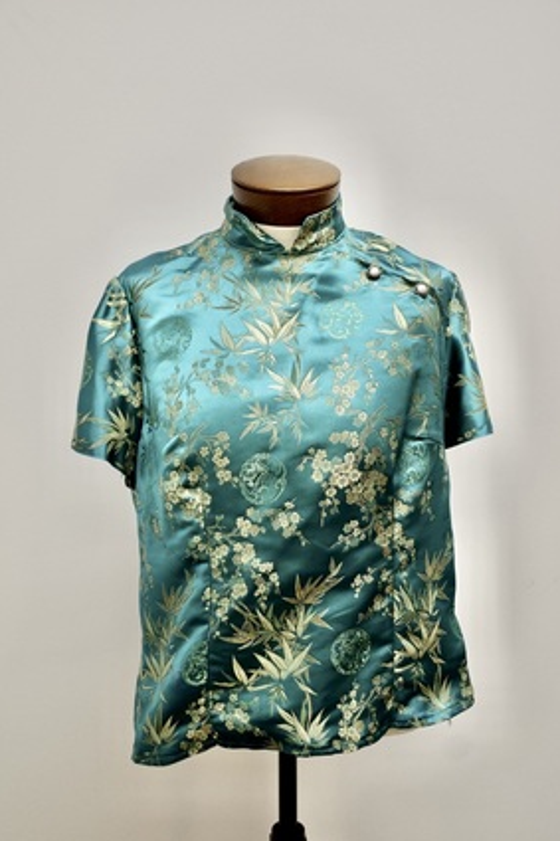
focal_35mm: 37
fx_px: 853
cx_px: 277
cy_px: 439
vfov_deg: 52.5
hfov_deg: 36.3
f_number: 3.8
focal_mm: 23
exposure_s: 1/250
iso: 800
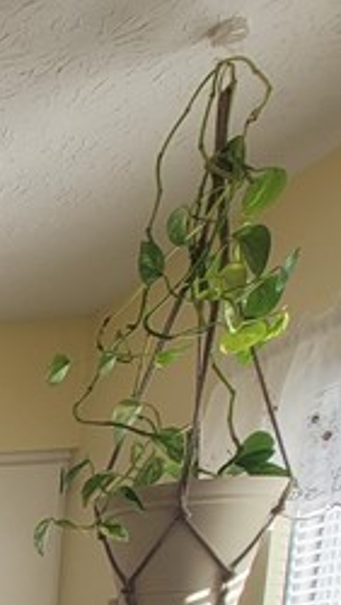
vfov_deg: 26.8
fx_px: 930
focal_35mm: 58
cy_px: 886
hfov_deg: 12.7
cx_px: -585
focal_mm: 2.2
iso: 64
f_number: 2.2
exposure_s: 1/126
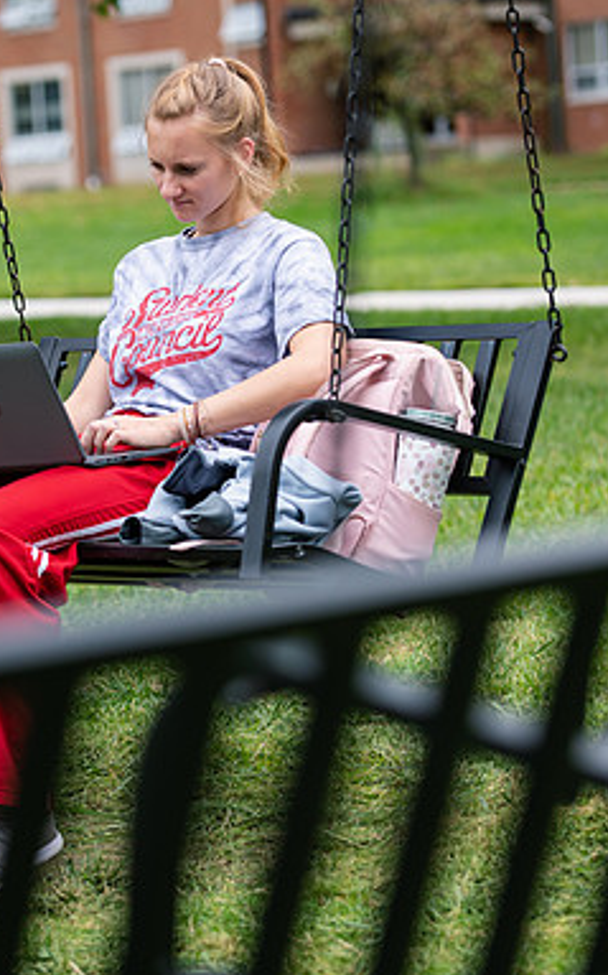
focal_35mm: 142
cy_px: 488
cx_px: 170
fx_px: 3769
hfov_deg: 9.2
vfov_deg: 14.7
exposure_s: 1/500
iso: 160
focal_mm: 92
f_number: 3.2
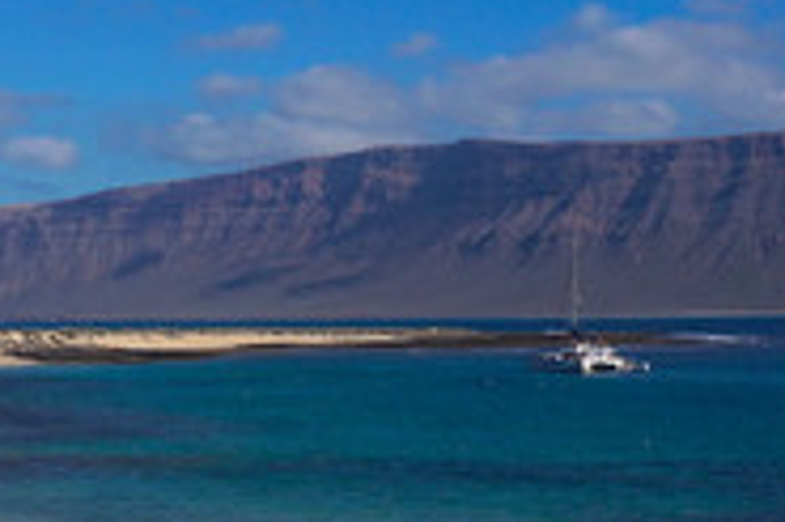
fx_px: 1808
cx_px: 267
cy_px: 507
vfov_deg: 16.1
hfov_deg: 24.4
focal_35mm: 83
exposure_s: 1/1600
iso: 160
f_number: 7.1
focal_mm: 16
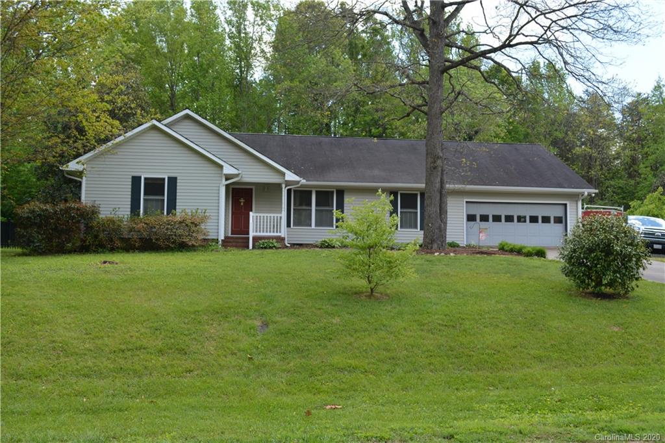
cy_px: 222
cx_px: 332
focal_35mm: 33
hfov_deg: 57.2
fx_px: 609
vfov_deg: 39.9
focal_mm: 22
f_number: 7.1
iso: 200
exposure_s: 1/200
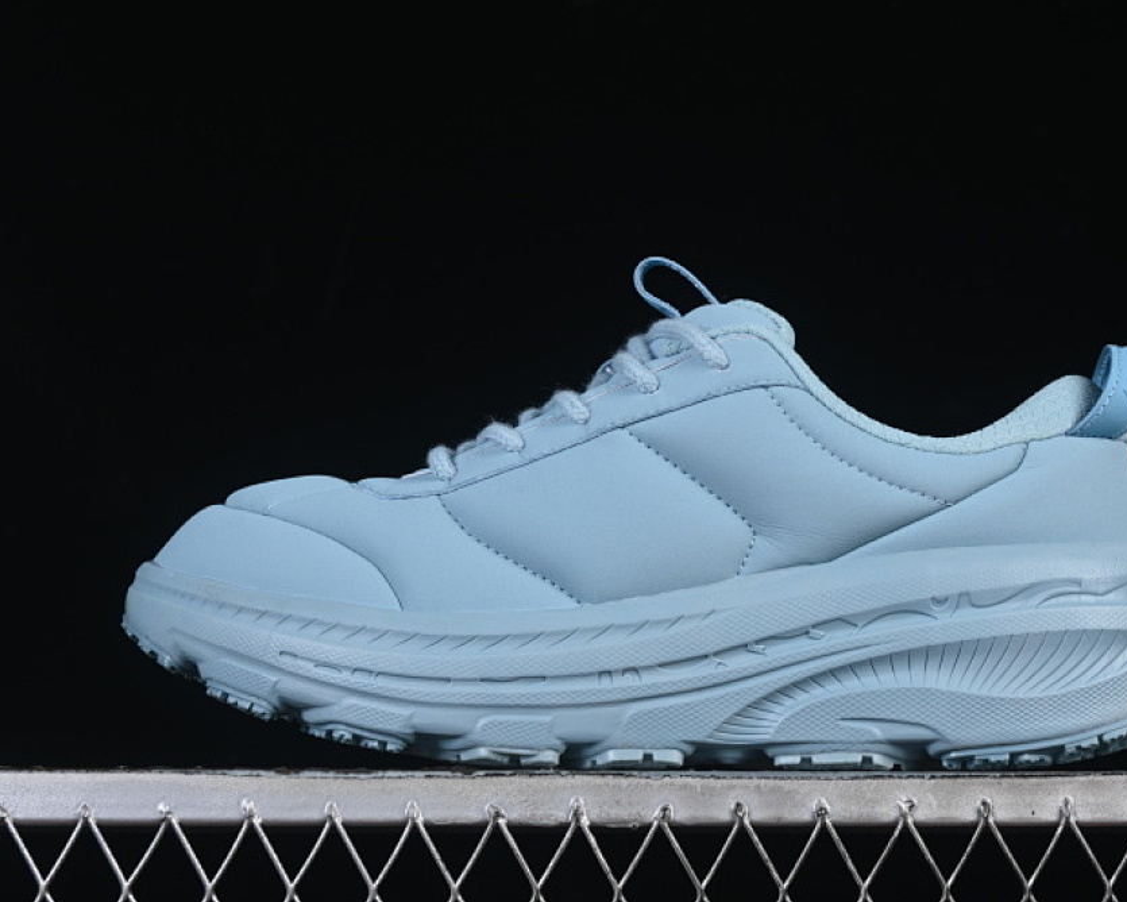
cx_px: 675
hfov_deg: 21.0
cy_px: 471
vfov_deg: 16.9
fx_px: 3035
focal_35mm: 91
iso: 160
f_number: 8
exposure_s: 1/80
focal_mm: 50
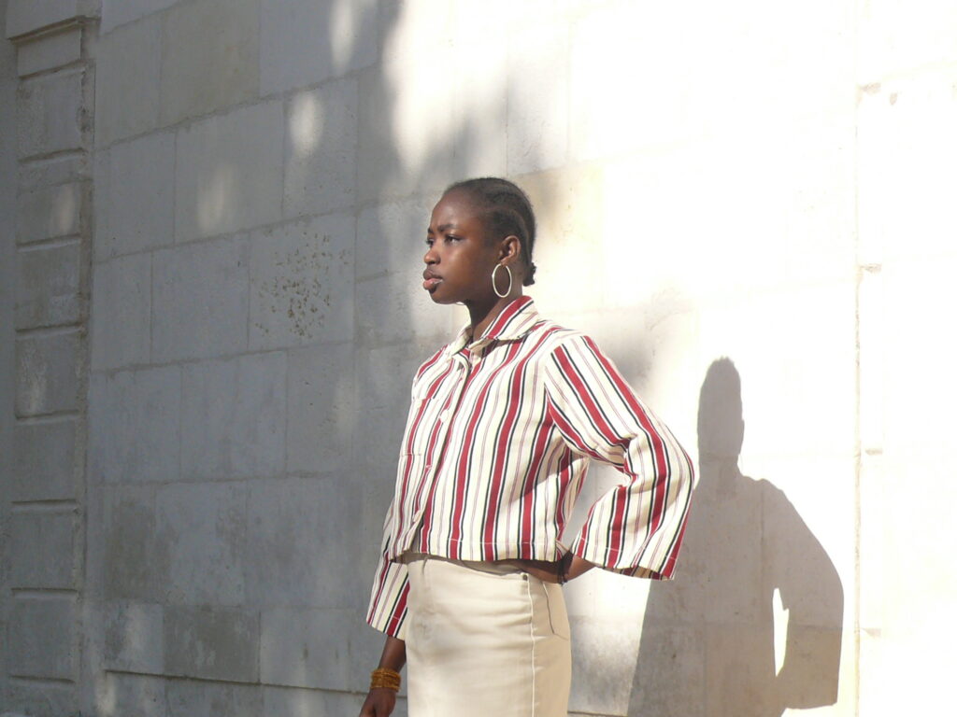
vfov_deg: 11.9
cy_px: 358
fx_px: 3456
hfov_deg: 15.8
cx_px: 478
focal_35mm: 125
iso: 100
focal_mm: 14.8
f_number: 4
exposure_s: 1/640
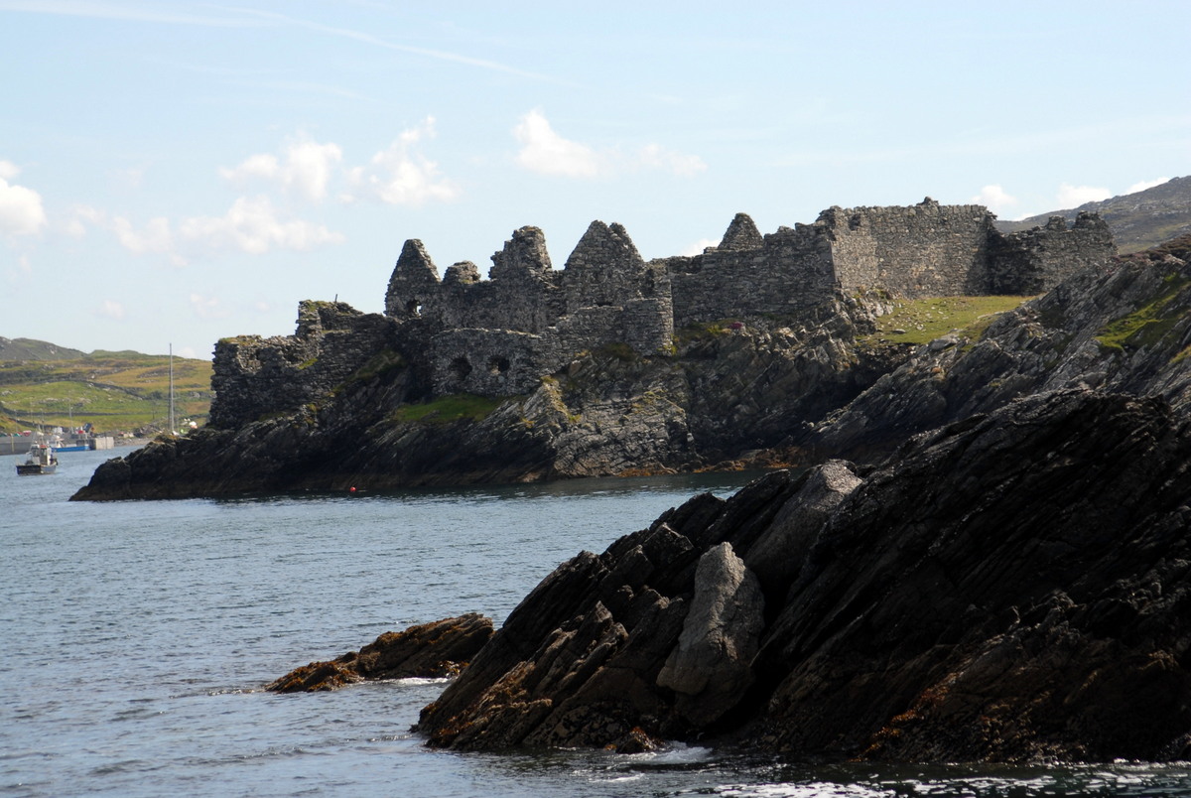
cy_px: 399
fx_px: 5218
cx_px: 596
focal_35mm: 158
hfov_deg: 13.0
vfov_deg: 8.7
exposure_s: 1/400
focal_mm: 105
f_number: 6.3
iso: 100
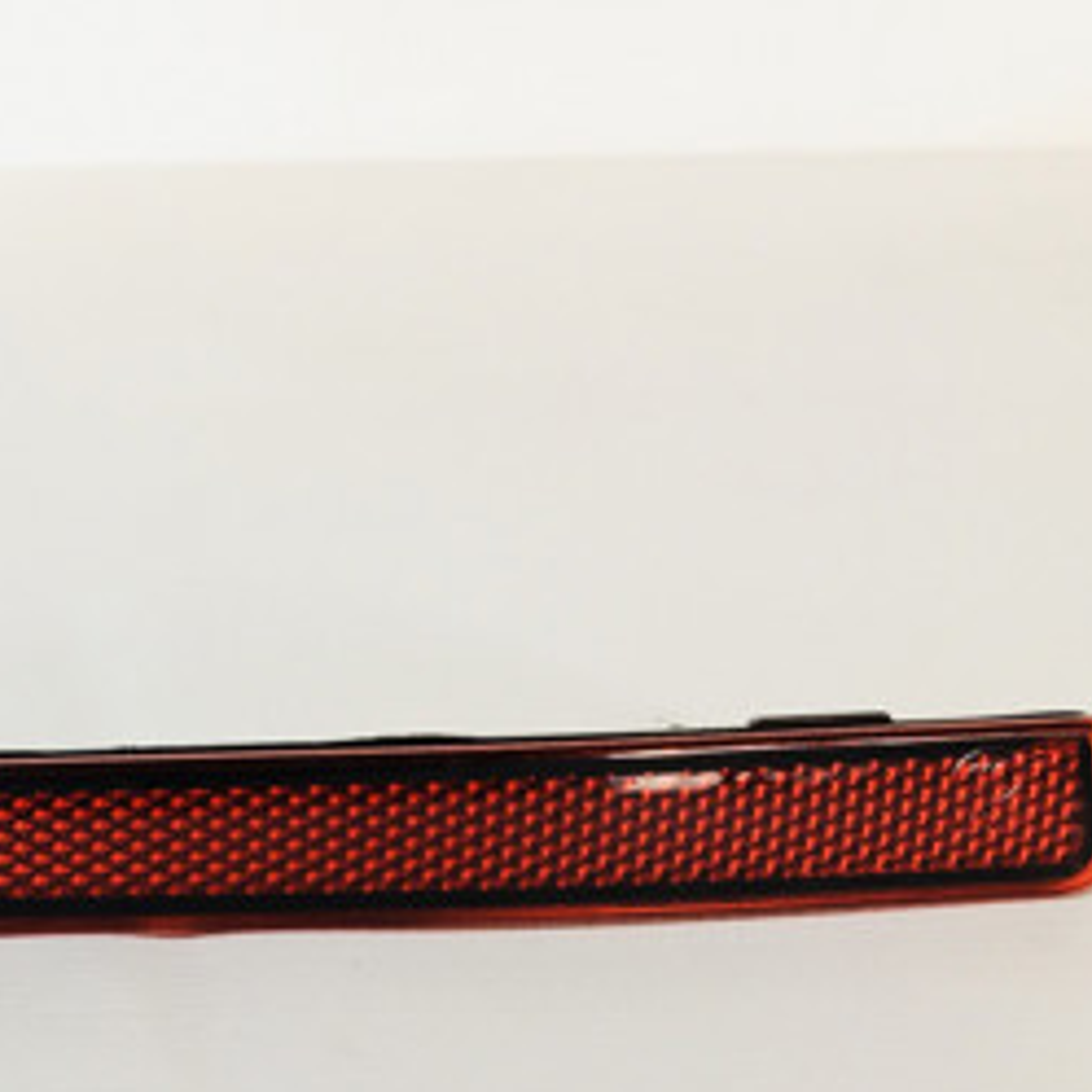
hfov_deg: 24.0
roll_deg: -0.8
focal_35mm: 66
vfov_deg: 25.9
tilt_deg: -23.5
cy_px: 767
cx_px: -180
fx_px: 2356
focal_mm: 4.15
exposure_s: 1/33
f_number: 2.2
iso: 40
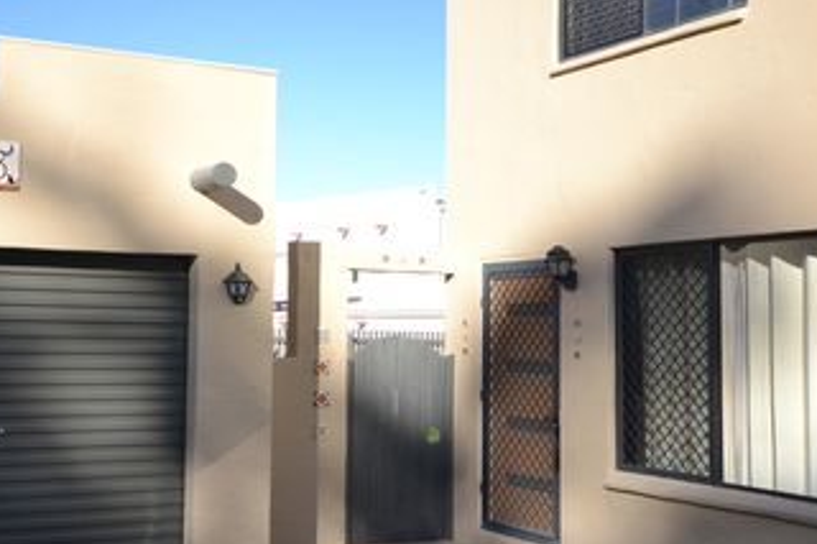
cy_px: 275
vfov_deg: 30.5
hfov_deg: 43.8
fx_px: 998
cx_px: 263
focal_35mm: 44
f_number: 6.3
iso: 100
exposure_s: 1/160
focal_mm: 20
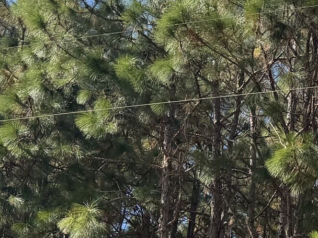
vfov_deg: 12.8
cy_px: 327
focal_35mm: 111
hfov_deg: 16.1
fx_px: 1020
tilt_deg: +13.6
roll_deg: -2.2
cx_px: 491
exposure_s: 1/2445
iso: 80
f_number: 1.78
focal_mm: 6.76
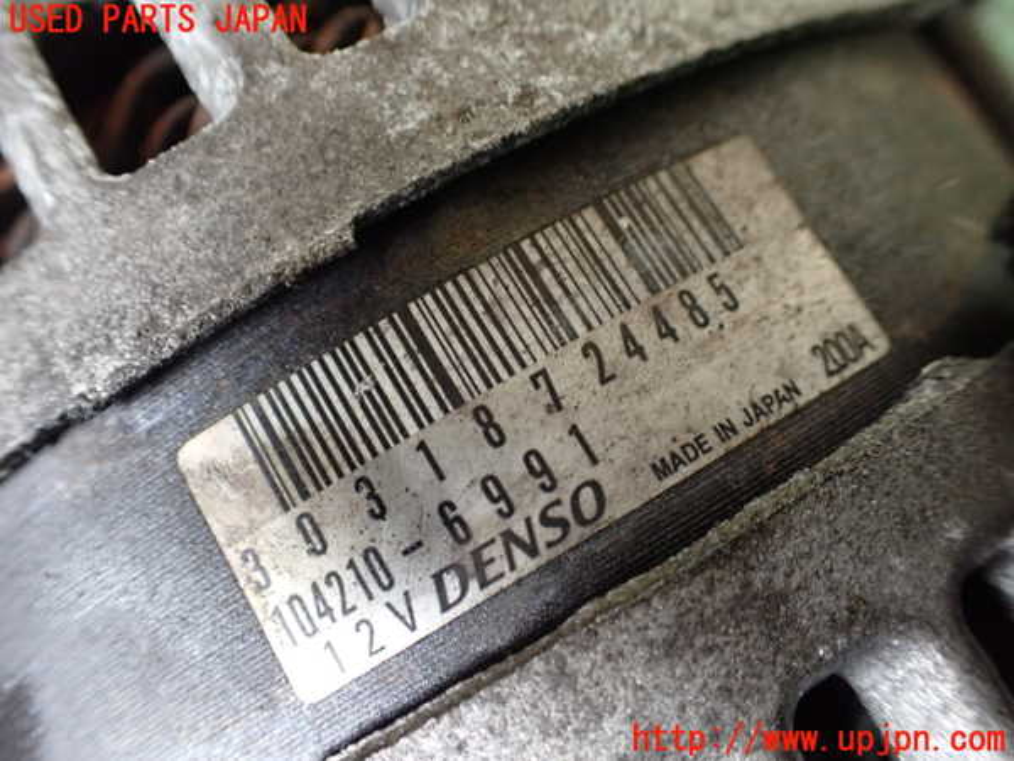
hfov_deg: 60.0
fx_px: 879
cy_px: 380
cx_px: 507
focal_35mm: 30
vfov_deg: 46.8
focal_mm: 5.4
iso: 800
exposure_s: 1/125
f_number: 2.3
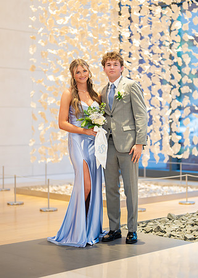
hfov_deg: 18.8
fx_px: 597
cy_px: 142
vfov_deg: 26.2
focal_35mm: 76
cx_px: 111
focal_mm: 50
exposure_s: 1/640
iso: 1000
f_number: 1.2
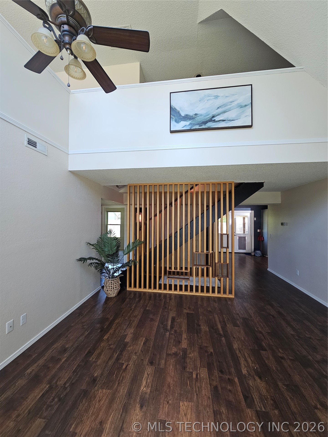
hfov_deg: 89.9
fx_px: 164
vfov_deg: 106.2
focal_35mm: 13
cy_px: 218
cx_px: 164
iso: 100
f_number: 2.2
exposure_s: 1/60
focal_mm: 2.2
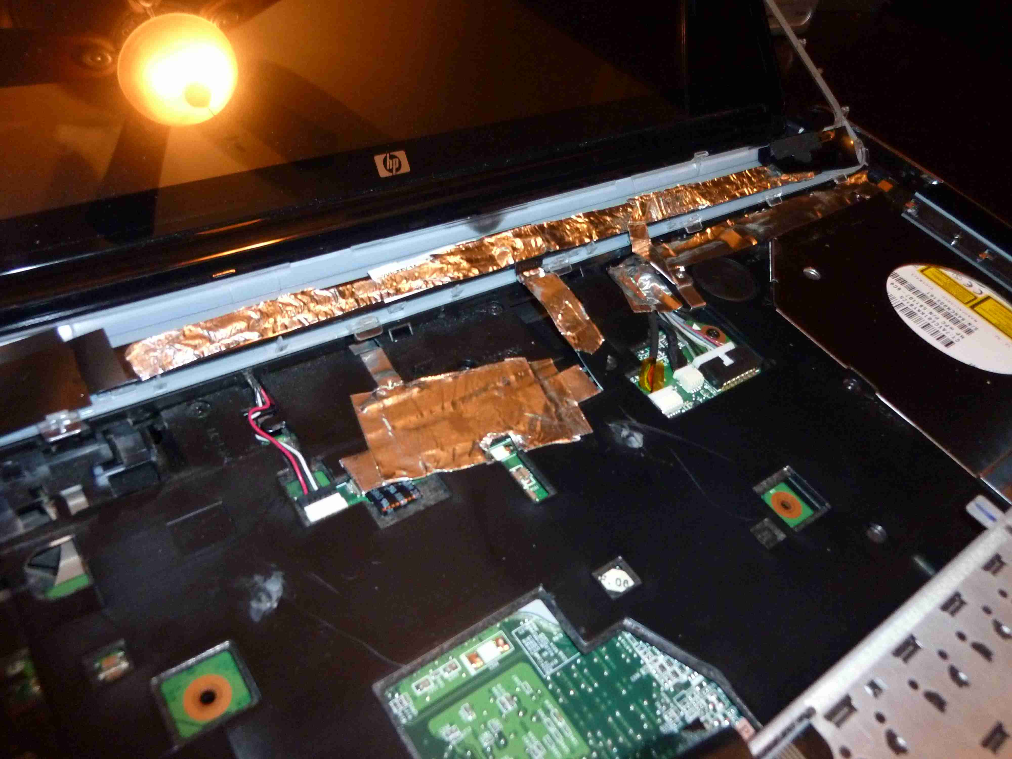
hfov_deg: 69.4
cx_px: 506
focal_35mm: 25
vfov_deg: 54.9
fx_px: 731
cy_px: 380
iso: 400
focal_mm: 4.5
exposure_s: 1/10
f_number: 3.3
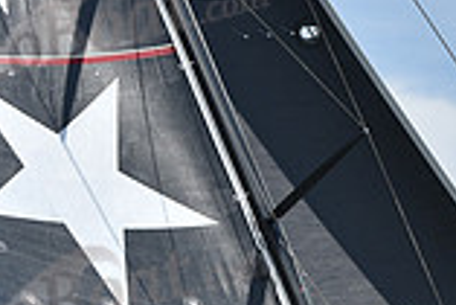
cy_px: 417
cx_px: 421
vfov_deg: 5.3
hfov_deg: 7.9
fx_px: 3284
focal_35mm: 259
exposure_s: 1/1250
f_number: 8
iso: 250
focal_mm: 70
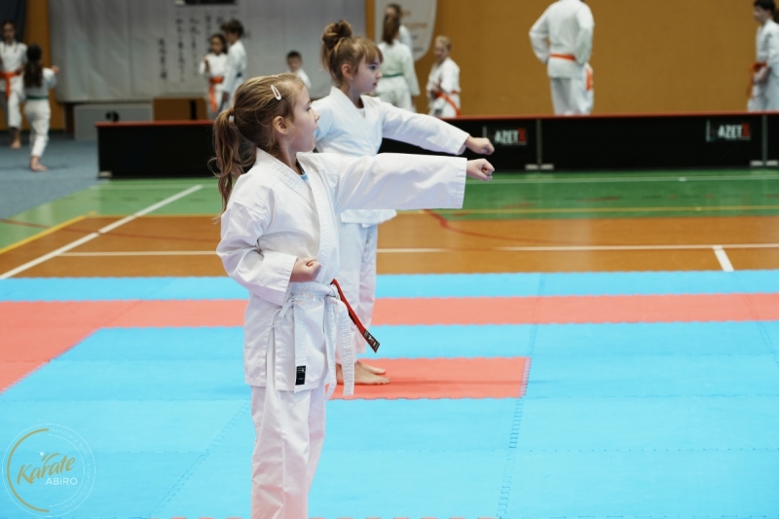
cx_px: 390
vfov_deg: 13.0
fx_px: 2271
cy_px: 260
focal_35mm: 105
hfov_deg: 19.5
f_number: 5.6
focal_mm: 105
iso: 640
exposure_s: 1/40
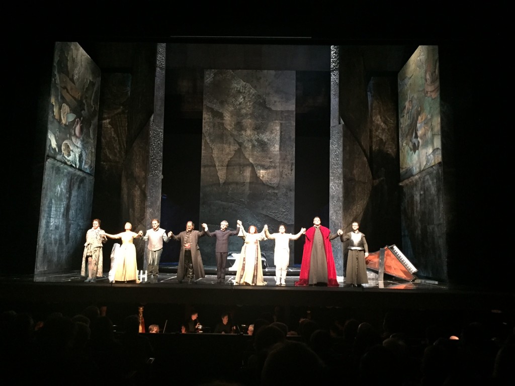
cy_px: 193
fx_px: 431
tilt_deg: +5.8
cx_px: 258
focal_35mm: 29
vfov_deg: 48.2
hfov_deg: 61.7
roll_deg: -1.7
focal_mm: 4.15
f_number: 2.2
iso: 320
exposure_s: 1/17
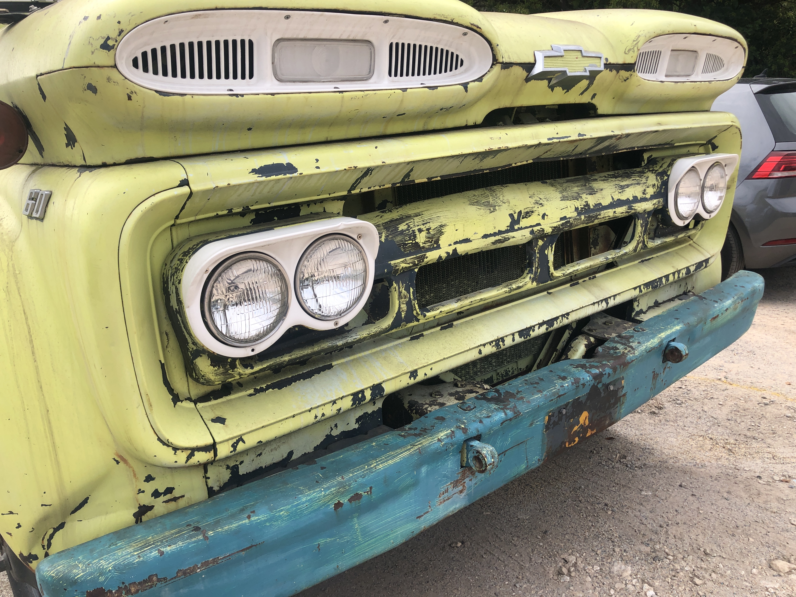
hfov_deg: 63.4
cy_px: 298
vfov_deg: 49.7
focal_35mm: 28
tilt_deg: -12.0
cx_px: 398
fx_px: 644
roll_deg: +6.7
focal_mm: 4
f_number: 1.8
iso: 20
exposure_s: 1/1143
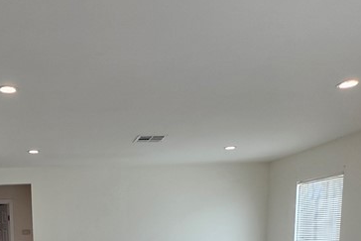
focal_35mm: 38
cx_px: 73
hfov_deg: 47.9
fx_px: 381
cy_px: 298
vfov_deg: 29.5
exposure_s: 1/120
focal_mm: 2.2
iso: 64
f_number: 1.9
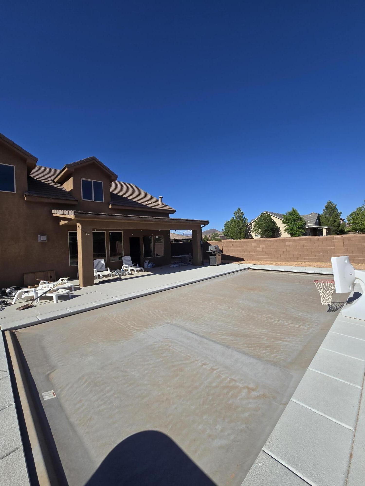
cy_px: 243
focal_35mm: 13
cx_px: 182
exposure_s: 1/3126
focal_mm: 2.2
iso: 50
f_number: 2.2
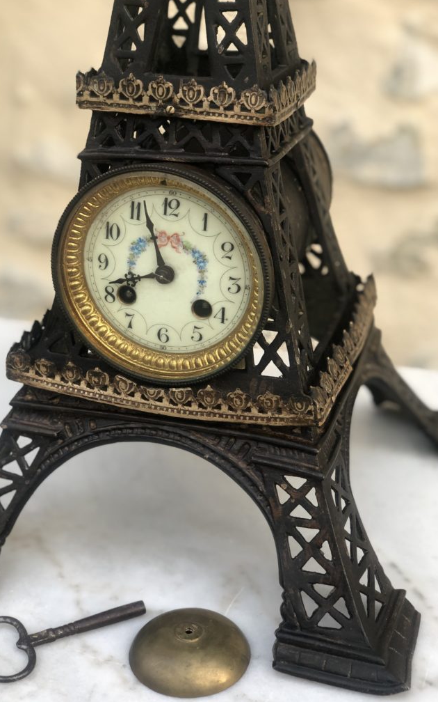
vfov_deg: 36.3
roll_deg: -2.1
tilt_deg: -23.4
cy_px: 348
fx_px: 1070
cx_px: 197
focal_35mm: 56
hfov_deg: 23.1
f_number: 2.4
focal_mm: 6
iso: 20
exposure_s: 1/60
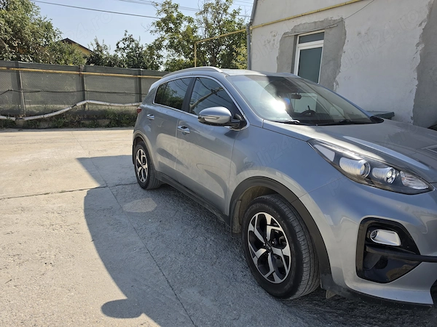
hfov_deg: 73.9
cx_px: 218
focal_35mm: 23
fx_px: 290
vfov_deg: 58.9
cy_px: 164
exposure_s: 1/6147
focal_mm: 6.5
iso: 64
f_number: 1.4
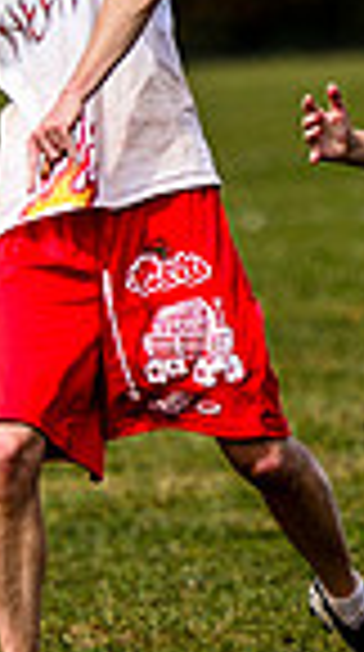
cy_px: 234
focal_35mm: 736
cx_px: 476
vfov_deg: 2.9
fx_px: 12696
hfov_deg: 1.6
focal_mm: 175
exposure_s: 1/4000
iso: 200
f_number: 2.8
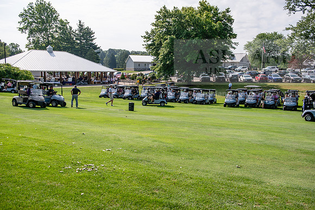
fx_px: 280
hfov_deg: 58.7
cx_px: 158
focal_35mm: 32
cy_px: 105
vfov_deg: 41.1
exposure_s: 1/640
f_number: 4
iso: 64
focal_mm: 32
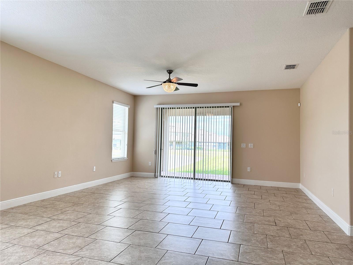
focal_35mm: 24
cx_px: 176
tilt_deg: +2.5
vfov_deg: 56.8
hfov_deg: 71.6
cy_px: 132
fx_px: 245
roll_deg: -0.6
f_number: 1.78
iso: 80
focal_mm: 6.86
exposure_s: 1/321
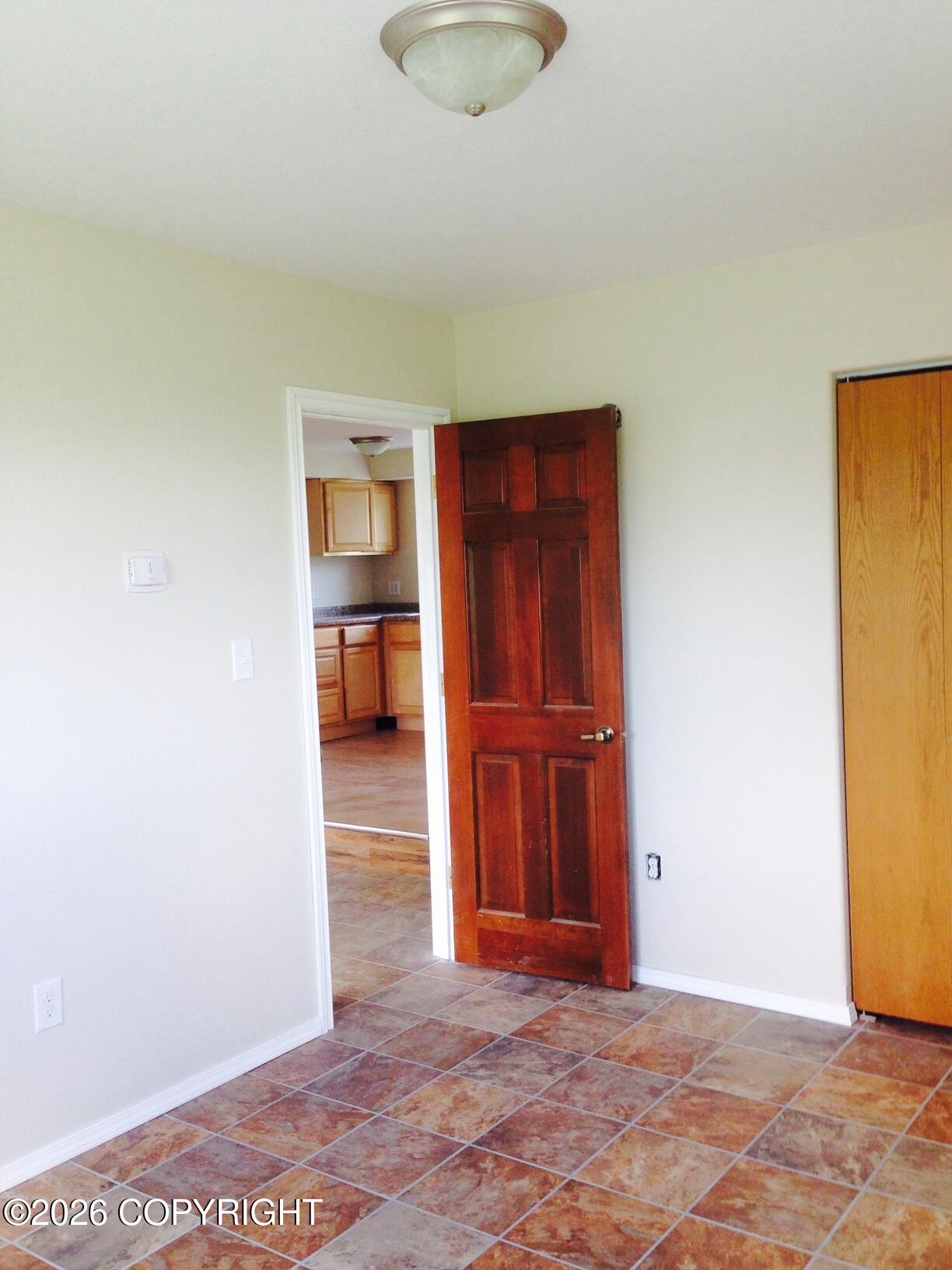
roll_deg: +4.5
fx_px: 1210
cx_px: 476
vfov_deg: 55.4
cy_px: 635
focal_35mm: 33
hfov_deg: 42.9
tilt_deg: -2.4
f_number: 2.4
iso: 64
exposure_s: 1/40
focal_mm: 4.12
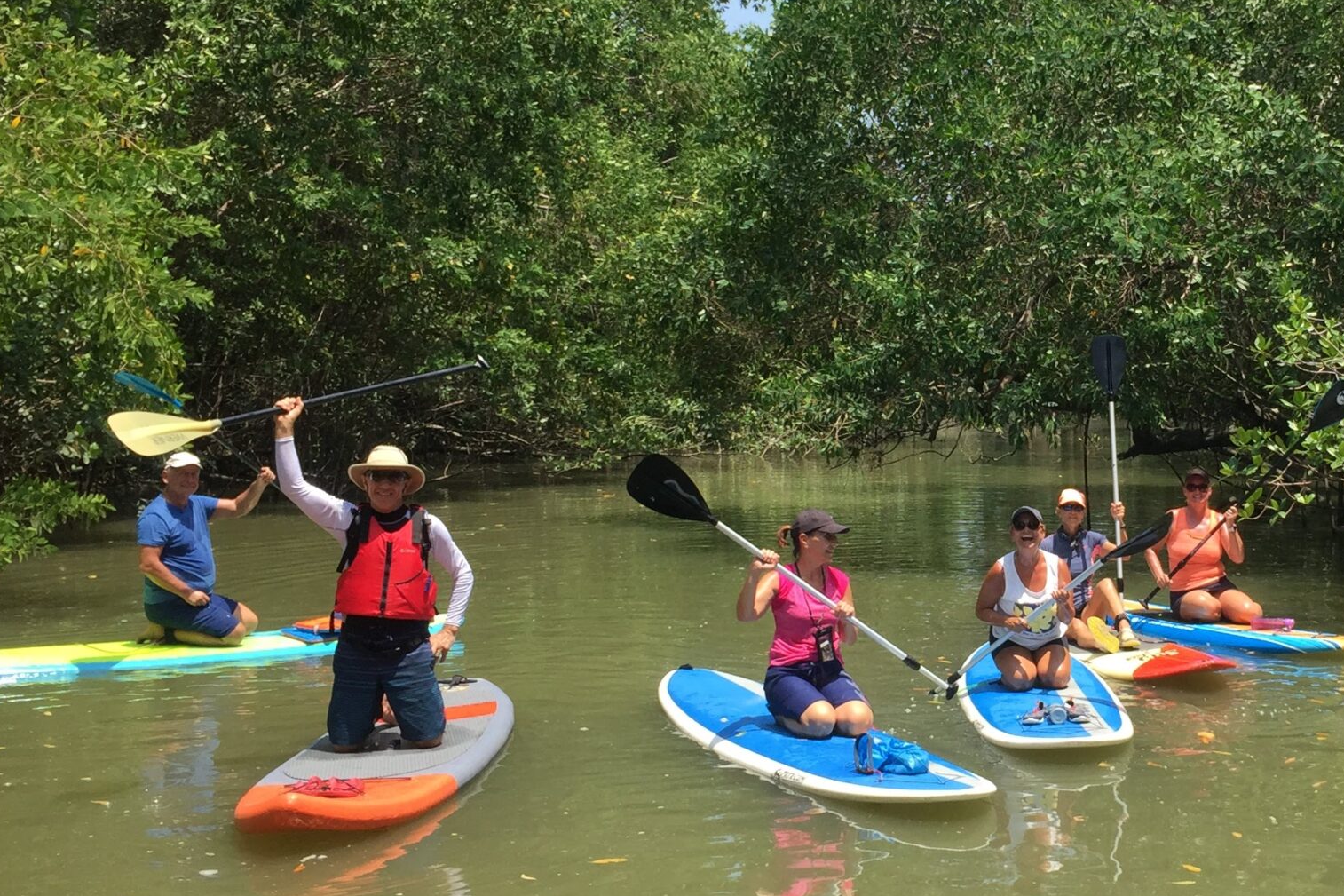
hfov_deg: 37.6
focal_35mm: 51
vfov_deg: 26.5
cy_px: 392
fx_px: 1904
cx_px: 1058
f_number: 2.2
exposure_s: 1/1041
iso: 32
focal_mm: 4.15
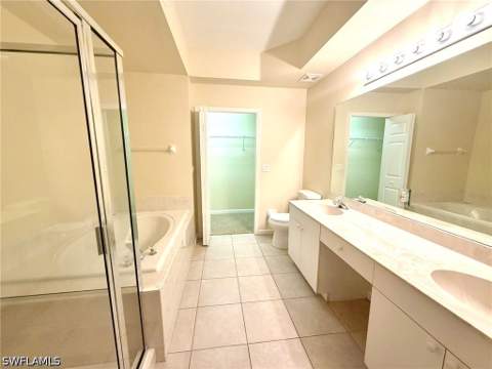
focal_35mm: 14
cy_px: 184
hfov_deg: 102.1
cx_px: 246
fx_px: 199
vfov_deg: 85.7
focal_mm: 2.22
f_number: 2.2
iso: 200
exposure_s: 1/120
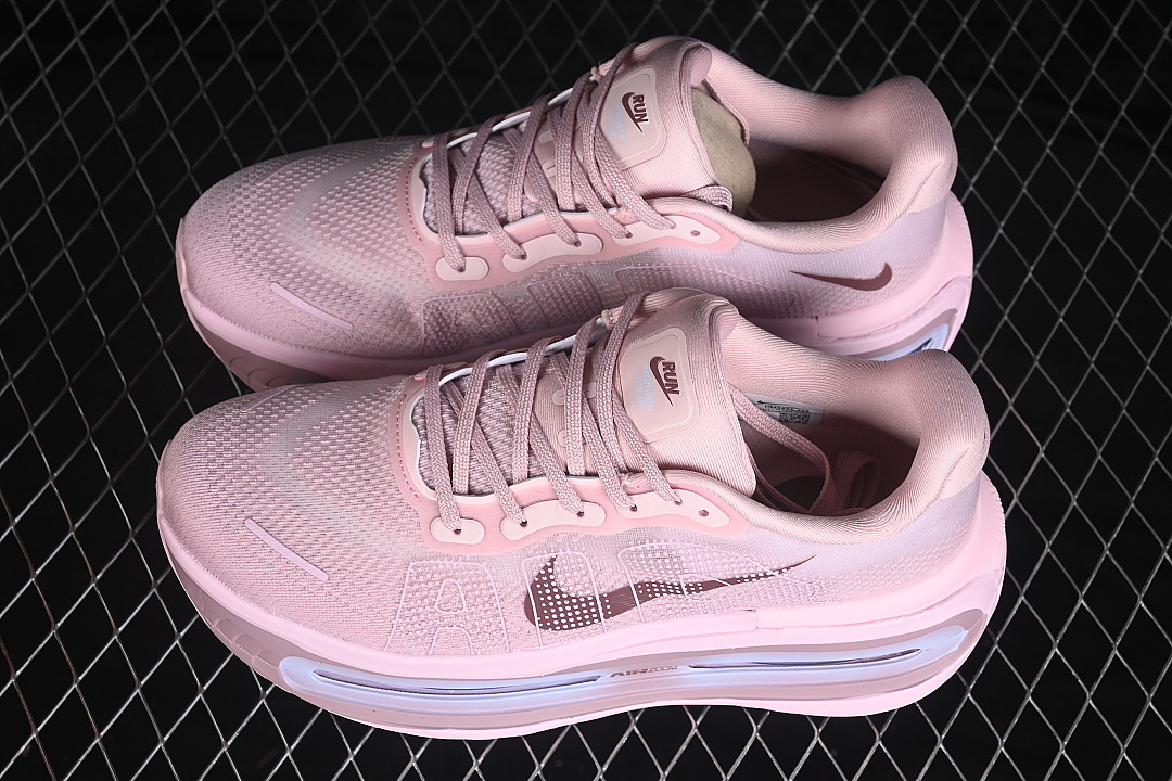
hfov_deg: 27.0
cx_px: 586
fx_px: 2441
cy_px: 390
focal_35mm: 75
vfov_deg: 18.2
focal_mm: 50
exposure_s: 1/80
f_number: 7.1
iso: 160
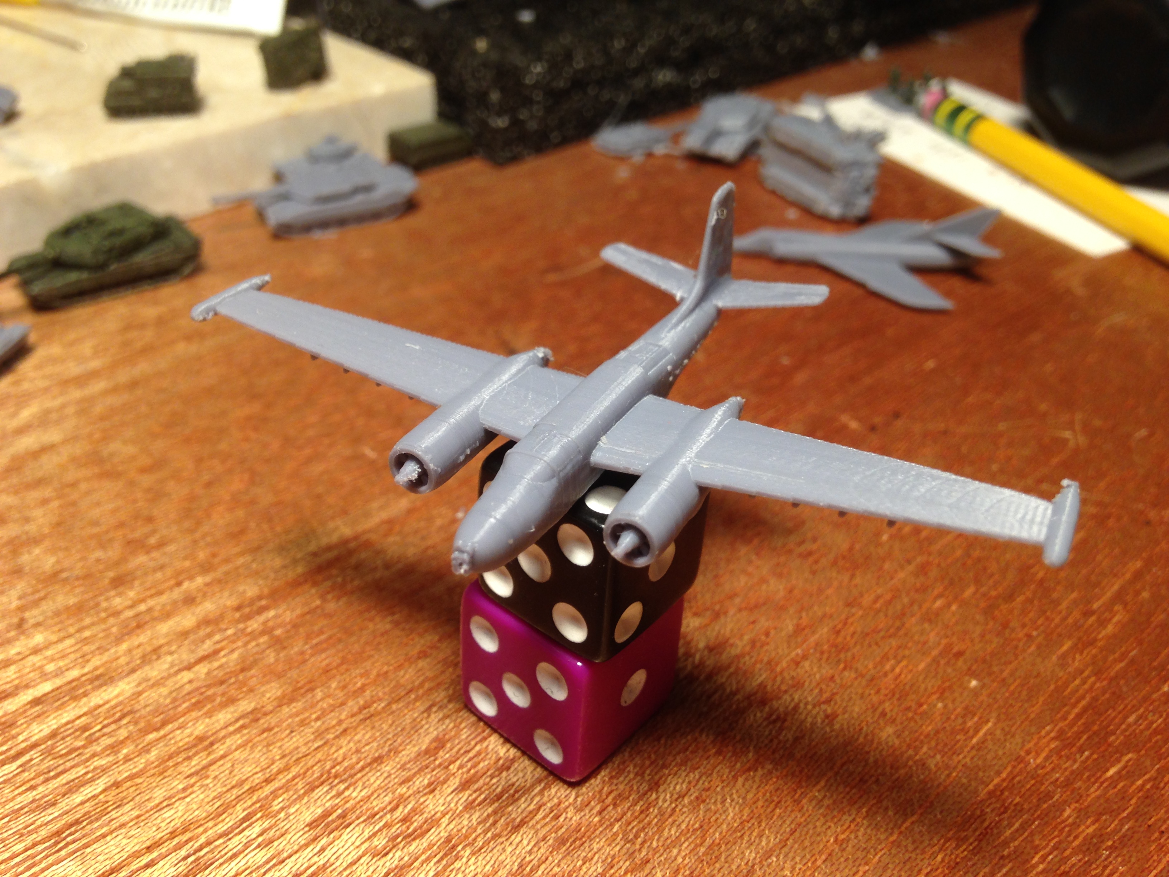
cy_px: 438
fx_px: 1114
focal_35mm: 33
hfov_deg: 55.4
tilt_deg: -35.9
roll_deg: -1.4
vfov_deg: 42.9
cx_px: 584
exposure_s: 1/24
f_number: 2.4
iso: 50
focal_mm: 4.12
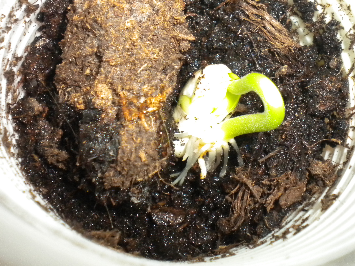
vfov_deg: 25.5
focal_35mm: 57
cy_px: 93
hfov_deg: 33.8
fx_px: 585
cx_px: 184
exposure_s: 1/30
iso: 400
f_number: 4.9
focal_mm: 7.4
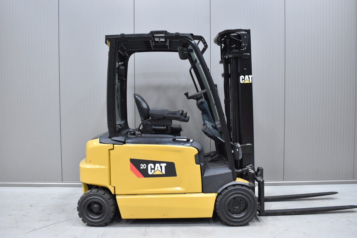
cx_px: 178
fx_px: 312
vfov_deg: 41.7
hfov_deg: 59.5
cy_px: 119
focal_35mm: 32
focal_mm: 21
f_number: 5
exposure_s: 1/30
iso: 1600
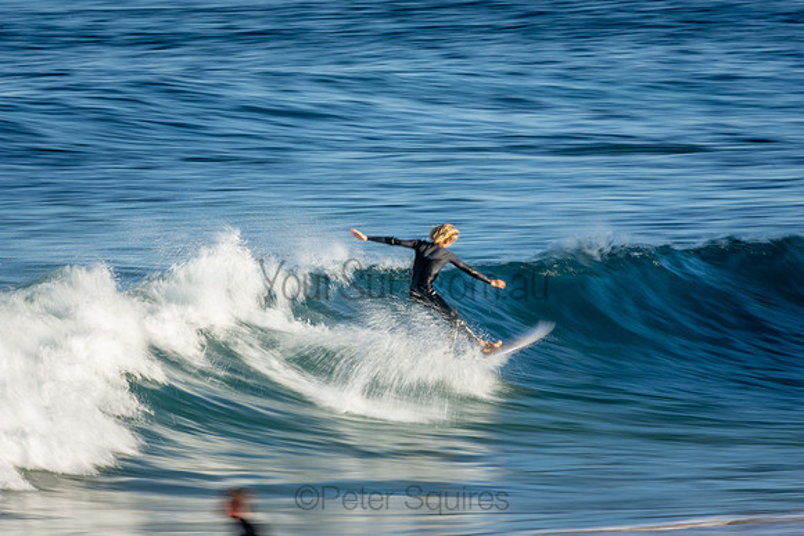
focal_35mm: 600
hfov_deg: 3.4
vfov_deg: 2.3
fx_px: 13403
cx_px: 402
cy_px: 268
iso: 100
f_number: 22
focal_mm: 400
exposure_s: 1/20
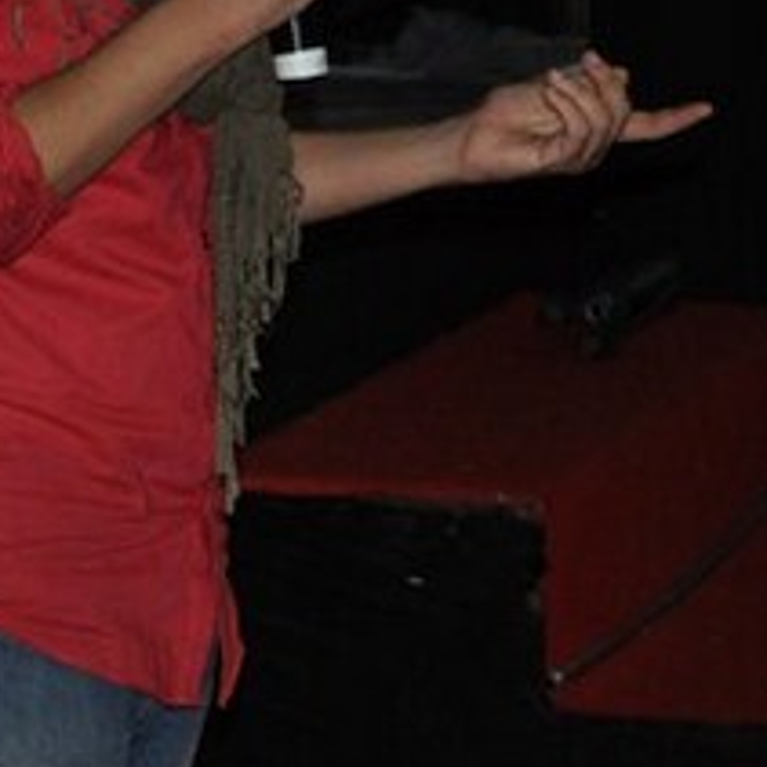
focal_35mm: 227
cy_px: -20
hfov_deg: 7.6
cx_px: -409
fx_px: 5700
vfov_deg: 7.7
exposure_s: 1/60
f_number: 5.6
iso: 800
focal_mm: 55
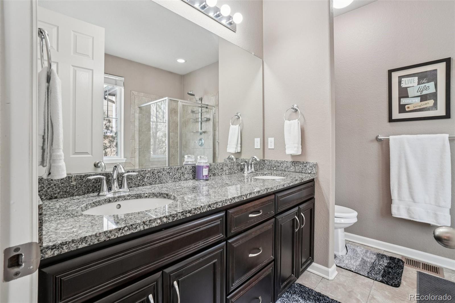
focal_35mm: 15
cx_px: 228
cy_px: 152
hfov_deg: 100.4
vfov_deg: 77.3
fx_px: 190
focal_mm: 10
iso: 400
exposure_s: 1/13
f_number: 8
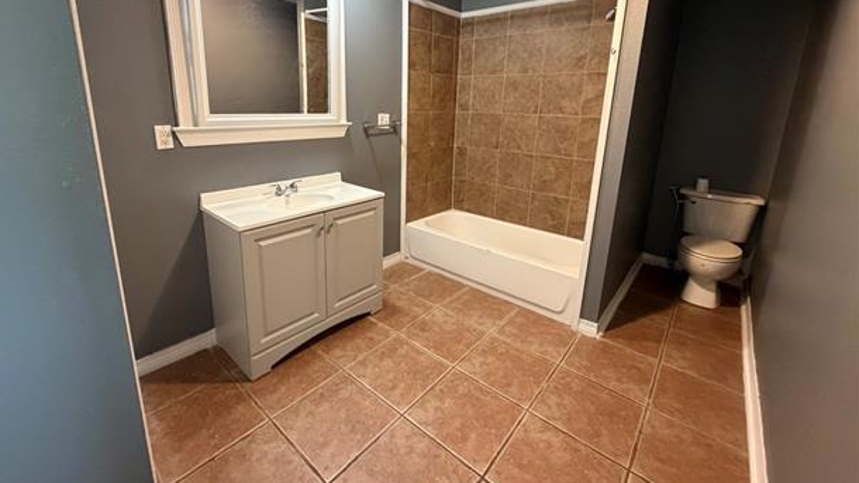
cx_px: 410
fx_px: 364
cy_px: 182
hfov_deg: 99.3
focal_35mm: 16
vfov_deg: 66.1
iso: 800
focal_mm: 2.22
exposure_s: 1/60
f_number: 2.2
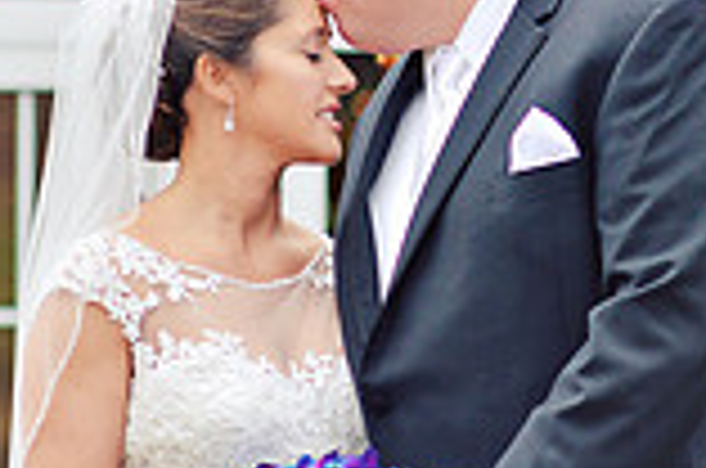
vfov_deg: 4.3
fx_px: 6165
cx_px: 486
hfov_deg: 6.6
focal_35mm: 315
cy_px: 243
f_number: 2.2
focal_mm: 85
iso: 640
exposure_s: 1/1600
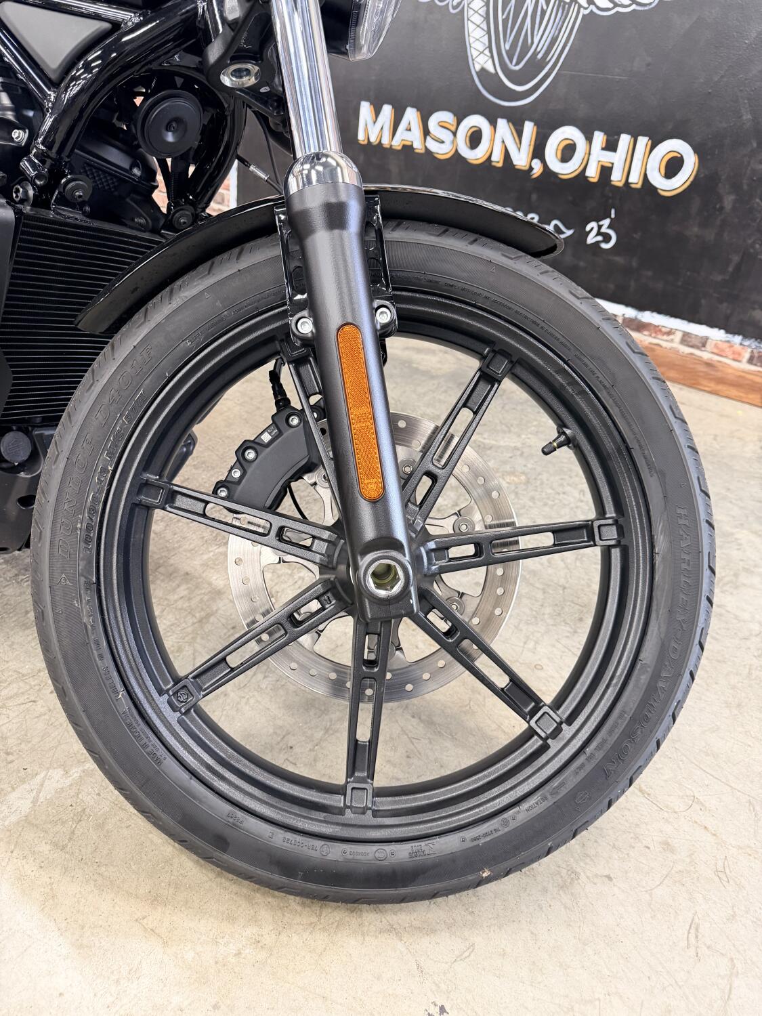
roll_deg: -6.6
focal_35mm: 24
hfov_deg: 56.8
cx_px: 381
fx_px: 704
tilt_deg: -30.7
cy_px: 508
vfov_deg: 71.6
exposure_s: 1/60
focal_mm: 6.76
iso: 400
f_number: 1.78
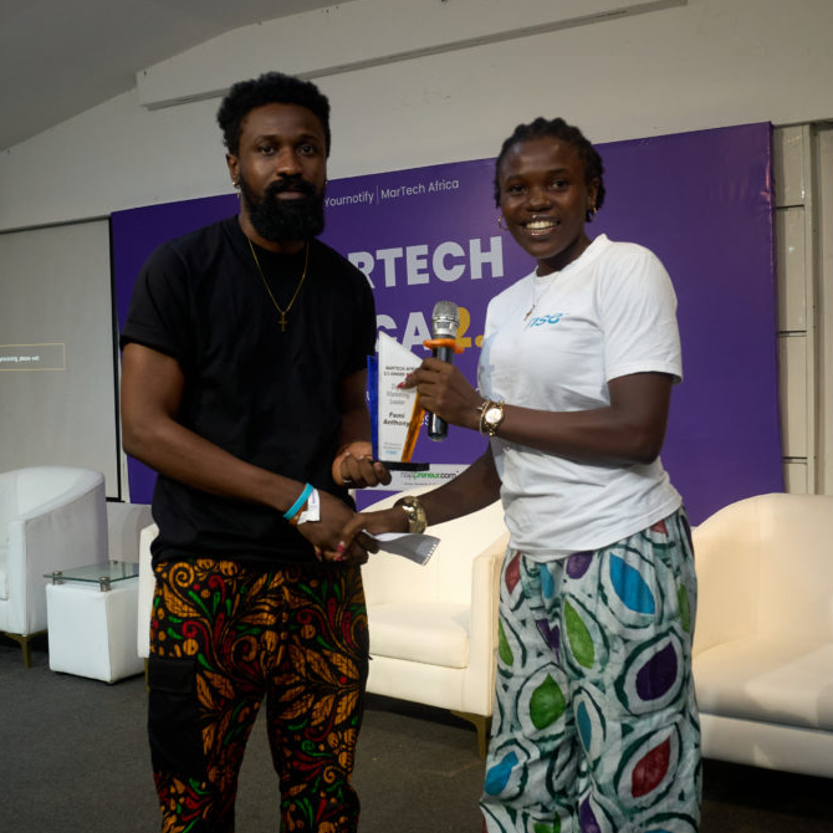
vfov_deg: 42.8
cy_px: 411
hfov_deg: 42.8
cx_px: 421
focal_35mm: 39
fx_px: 1062
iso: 800
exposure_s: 1/100
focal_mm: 20
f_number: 5
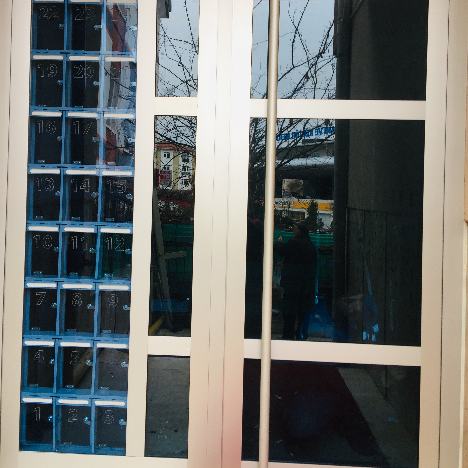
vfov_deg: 47.1
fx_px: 535
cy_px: 200
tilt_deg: +2.6
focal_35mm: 35
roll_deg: -0.4
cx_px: 229
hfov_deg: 47.2
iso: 32
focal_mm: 4.15
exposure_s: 1/50
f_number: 2.2
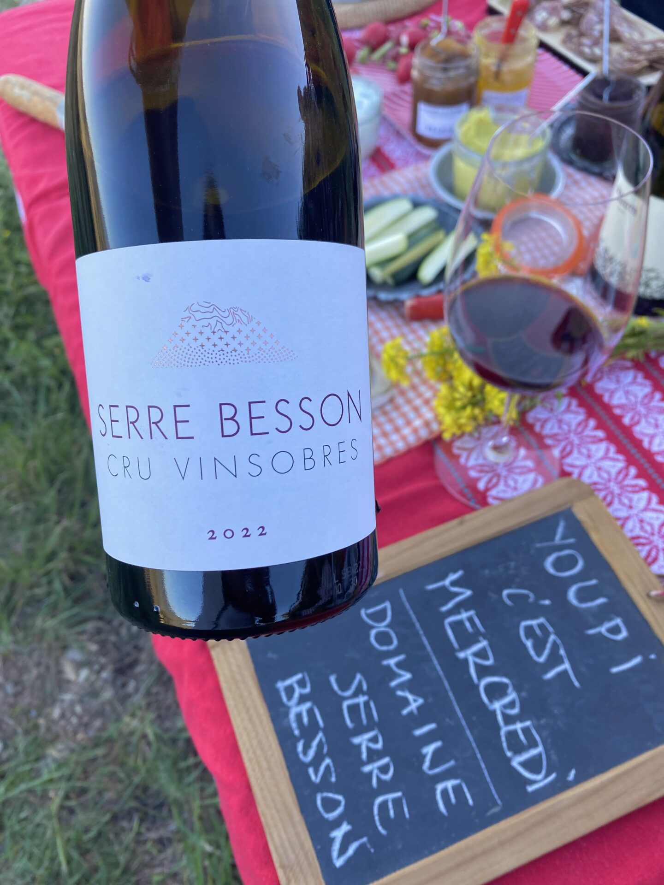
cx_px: 332
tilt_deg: -53.3
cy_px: 442
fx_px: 665
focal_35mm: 26
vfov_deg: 67.3
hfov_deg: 53.1
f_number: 1.8
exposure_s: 1/312
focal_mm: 4.25
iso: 32
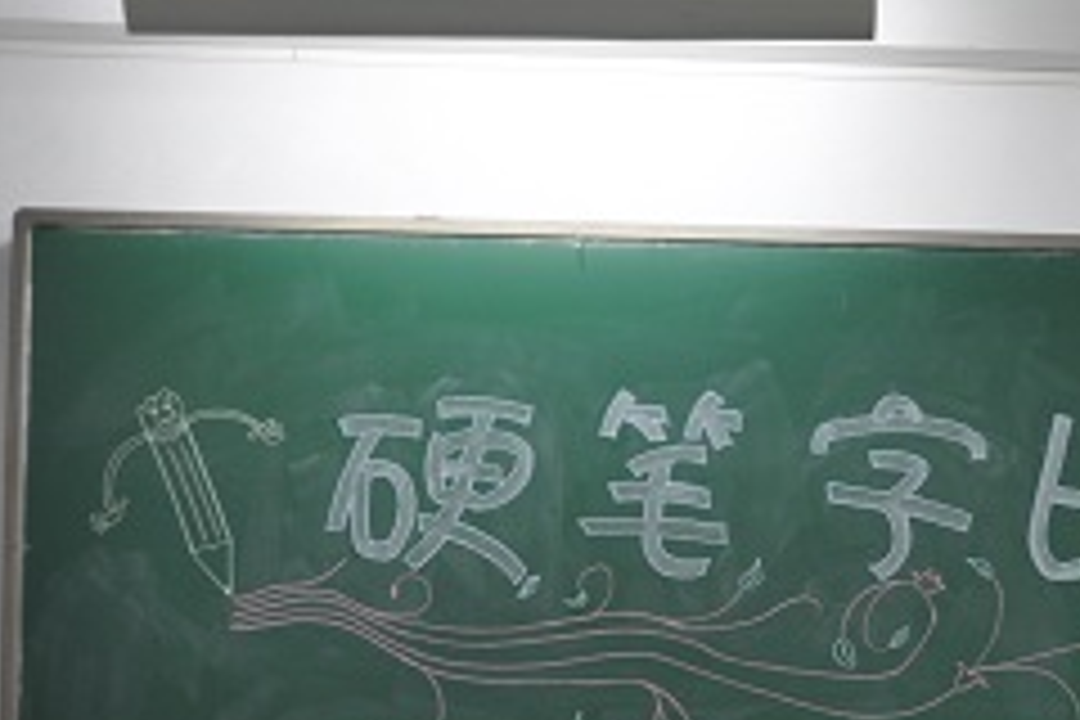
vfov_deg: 16.7
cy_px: 587
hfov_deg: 23.7
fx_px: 2430
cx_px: 1143
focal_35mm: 81
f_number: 3.8
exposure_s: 1/30
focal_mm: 22
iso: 320
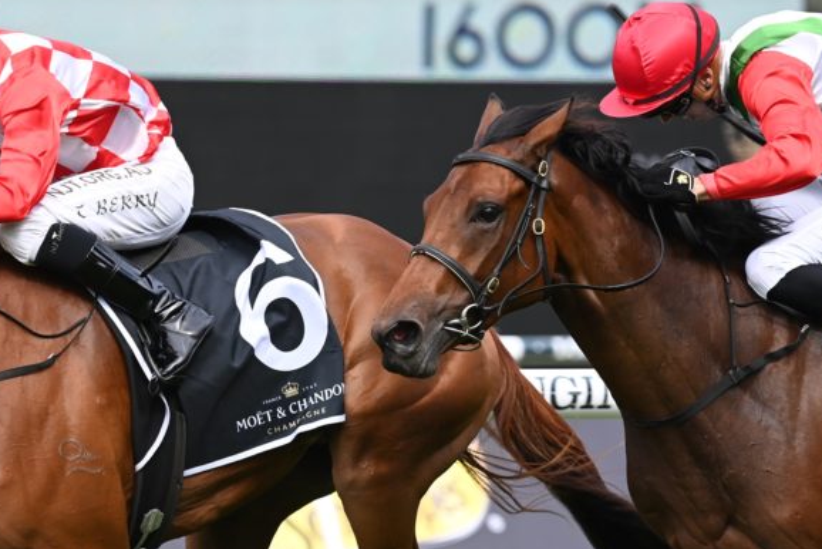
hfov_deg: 4.2
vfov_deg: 2.8
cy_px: 383
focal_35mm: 496
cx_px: 183
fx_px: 11330
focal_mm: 280
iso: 800
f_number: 6.3
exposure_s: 1/1600
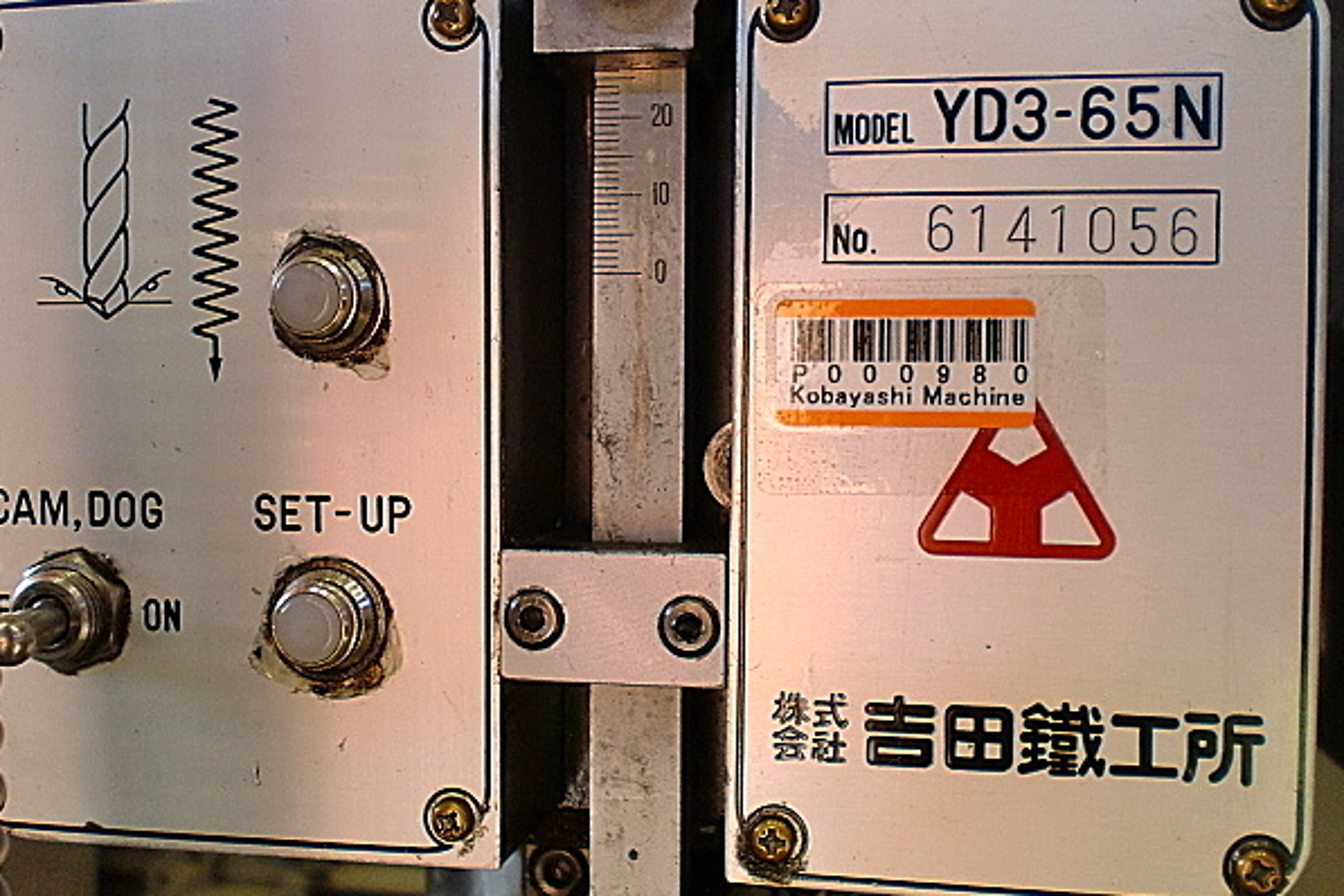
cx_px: 682
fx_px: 1456
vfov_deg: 34.2
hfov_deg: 49.6
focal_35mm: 39
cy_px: 421
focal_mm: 6.3
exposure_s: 1/60
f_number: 3.1
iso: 125
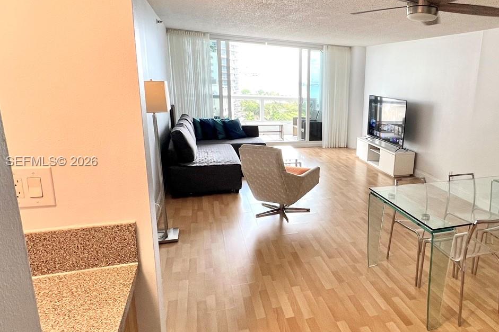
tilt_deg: -14.1
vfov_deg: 55.1
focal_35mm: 23
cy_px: 162
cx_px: 356
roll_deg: -2.5
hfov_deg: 72.3
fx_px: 319
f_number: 1.8
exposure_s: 1/120
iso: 100
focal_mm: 1.57
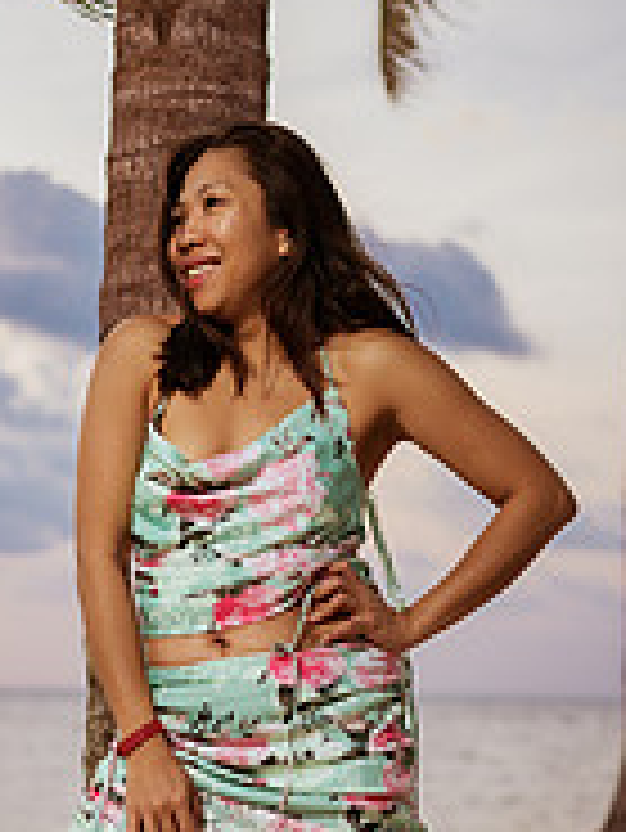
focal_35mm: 82
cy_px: 733
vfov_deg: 23.3
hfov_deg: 17.9
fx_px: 1975
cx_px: 162
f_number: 1.8
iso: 50
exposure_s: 1/1600
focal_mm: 35
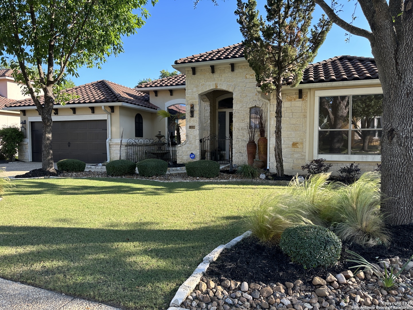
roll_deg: -0.6
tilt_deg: -2.8
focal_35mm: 24
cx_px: 206
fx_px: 286
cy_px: 155
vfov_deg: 56.8
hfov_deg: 71.6
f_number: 1.78
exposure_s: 1/762
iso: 80
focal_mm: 6.86
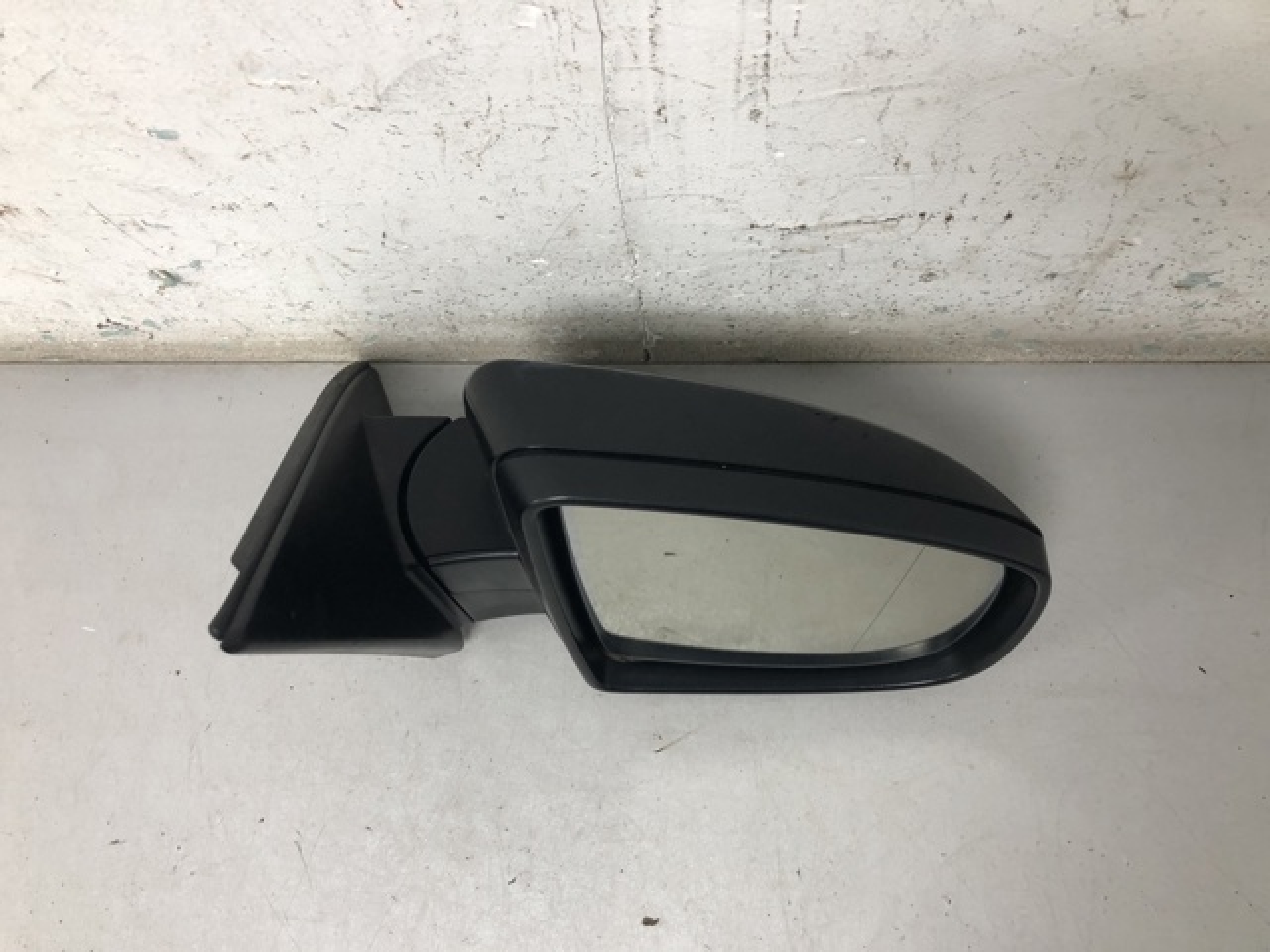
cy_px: 476
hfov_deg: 63.4
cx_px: 635
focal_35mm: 28
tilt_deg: -72.2
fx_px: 1027
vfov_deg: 49.7
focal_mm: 4
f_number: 1.8
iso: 32
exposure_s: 1/25
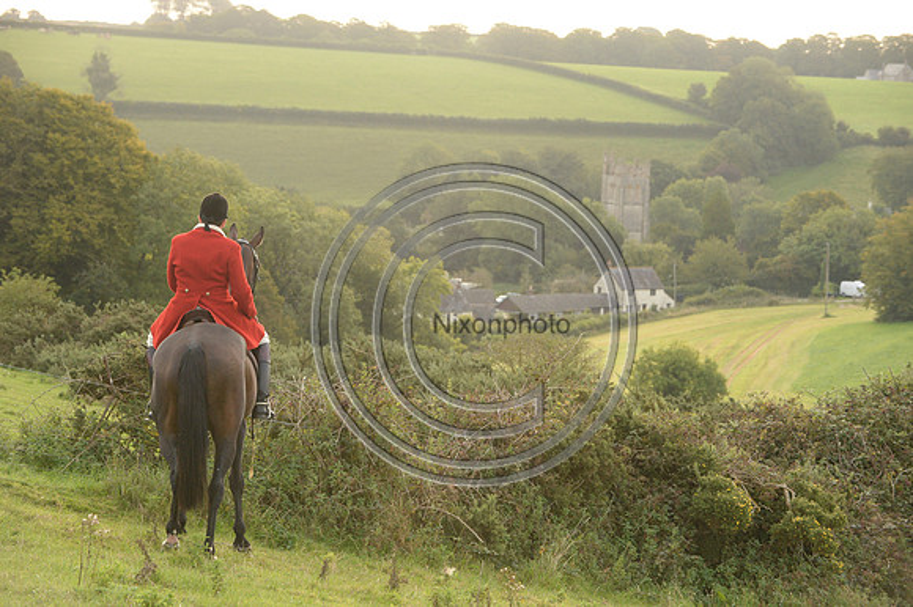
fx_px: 3041
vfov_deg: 11.4
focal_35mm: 120
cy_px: 304
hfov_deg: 17.1
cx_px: 456
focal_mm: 120
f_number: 5.6
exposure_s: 1/1250
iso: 2500
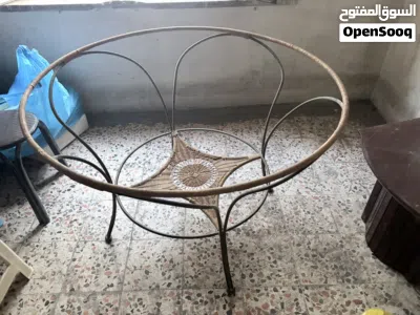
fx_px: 315
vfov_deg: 53.1
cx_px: 210
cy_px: 158
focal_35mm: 26
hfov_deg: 67.3
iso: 640
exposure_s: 1/30
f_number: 1.6
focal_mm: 5.96
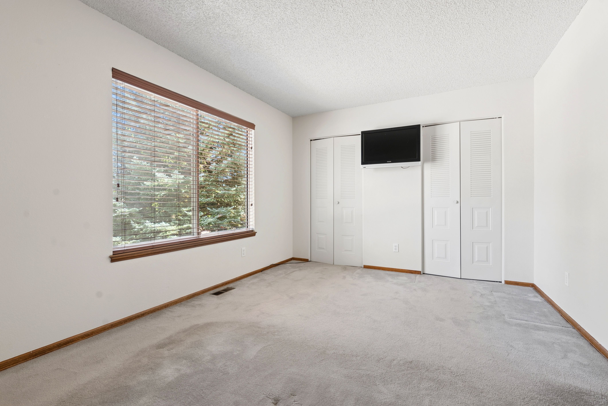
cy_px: 203
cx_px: 304
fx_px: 270
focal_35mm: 16
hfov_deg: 96.7
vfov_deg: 73.8
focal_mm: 16
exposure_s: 1/15
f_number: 9
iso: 400
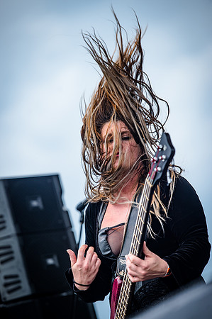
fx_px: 1594
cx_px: 106
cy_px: 160
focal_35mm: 180
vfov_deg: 11.4
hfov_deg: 7.6
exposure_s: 1/640
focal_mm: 180
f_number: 4
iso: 200
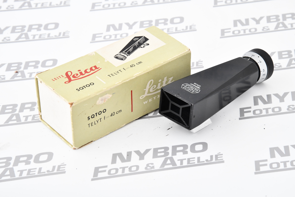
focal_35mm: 120
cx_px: 148
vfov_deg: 11.4
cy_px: 98
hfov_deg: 17.1
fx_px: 983
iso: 2500
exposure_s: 1/160
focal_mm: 120
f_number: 16
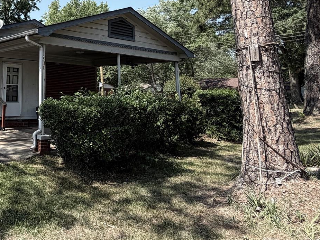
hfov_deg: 50.2
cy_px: 40
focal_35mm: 31
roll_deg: -2.0
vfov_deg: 42.9
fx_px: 287
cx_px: 19
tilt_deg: +10.1
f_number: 2.2
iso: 40
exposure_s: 1/770
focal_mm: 2.22
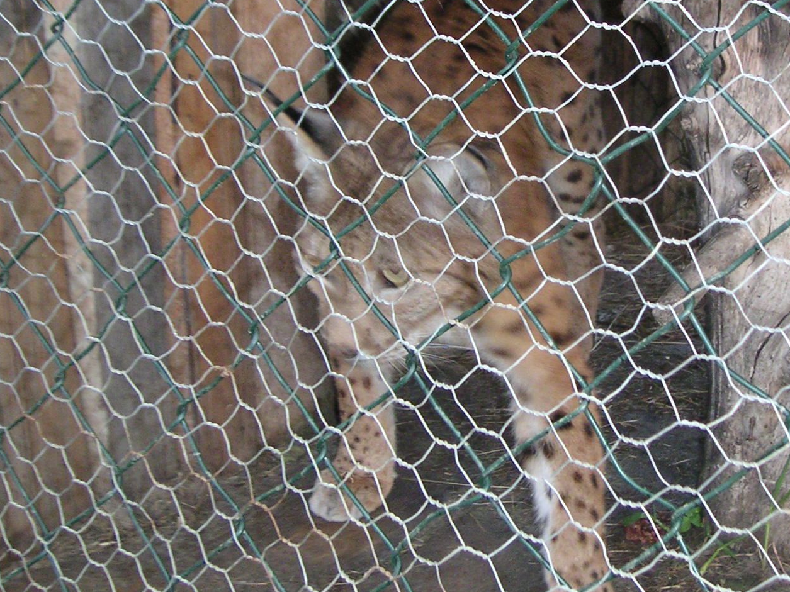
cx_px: 550
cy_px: 202
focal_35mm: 62
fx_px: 1415
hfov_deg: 30.9
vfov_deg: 23.5
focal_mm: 6
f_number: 2.8
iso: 160
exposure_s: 1/45
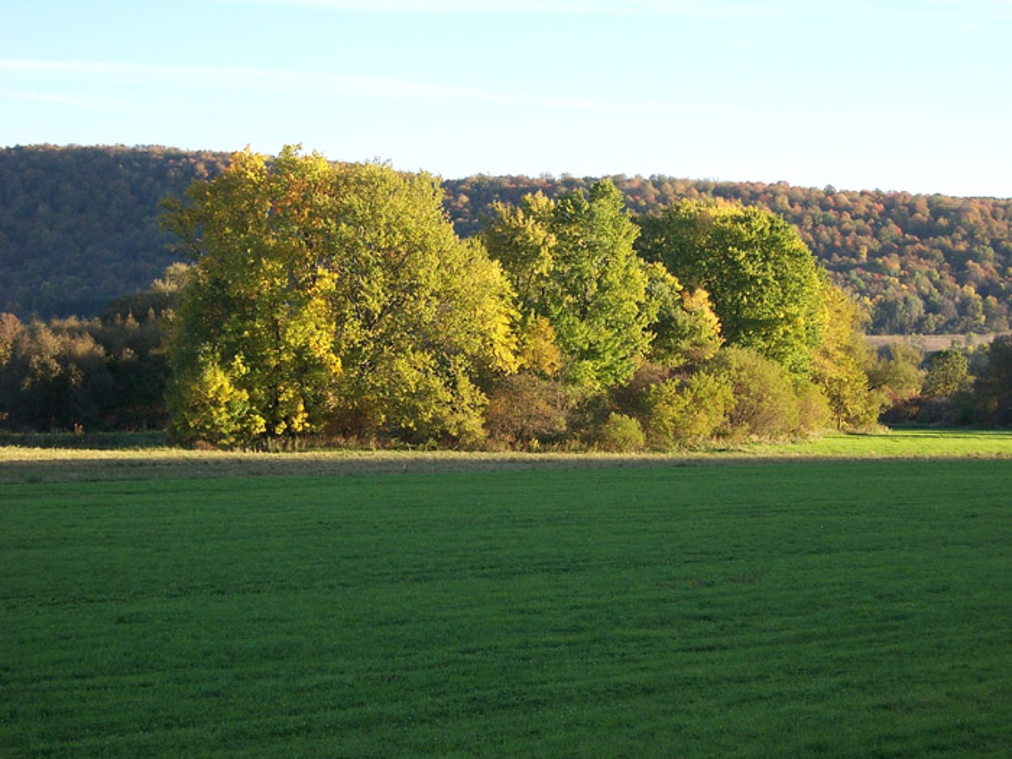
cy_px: 380
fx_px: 2602
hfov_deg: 22.0
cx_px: 506
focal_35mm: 89
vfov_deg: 16.6
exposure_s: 1/90
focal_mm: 14.8
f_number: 5.6
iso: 100
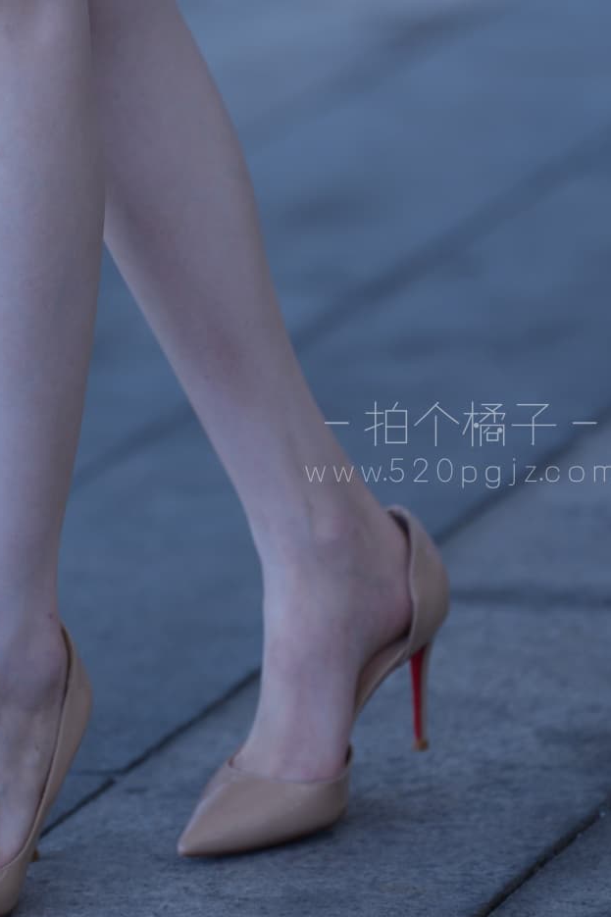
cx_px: 89
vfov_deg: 6.2
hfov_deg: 4.1
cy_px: 395
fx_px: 8480
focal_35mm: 333
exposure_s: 1/200
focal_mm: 173
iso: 100
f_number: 2.8
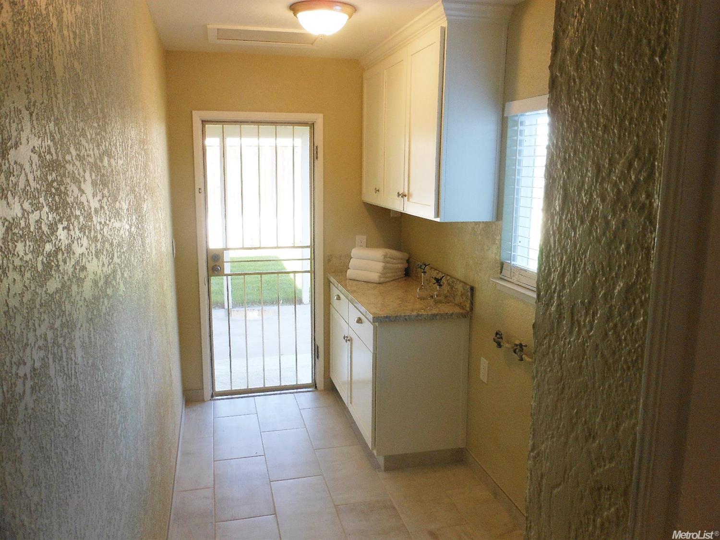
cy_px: 270
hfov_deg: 63.5
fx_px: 582
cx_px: 360
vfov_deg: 49.7
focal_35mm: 28
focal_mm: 5
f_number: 3.7
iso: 125
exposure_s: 1/30
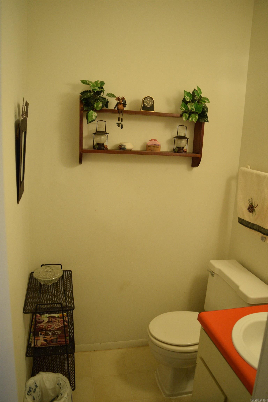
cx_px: 134
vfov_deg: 67.4
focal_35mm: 27
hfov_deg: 47.9
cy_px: 201
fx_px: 301
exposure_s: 1/100
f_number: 3.5
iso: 1600
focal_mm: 18
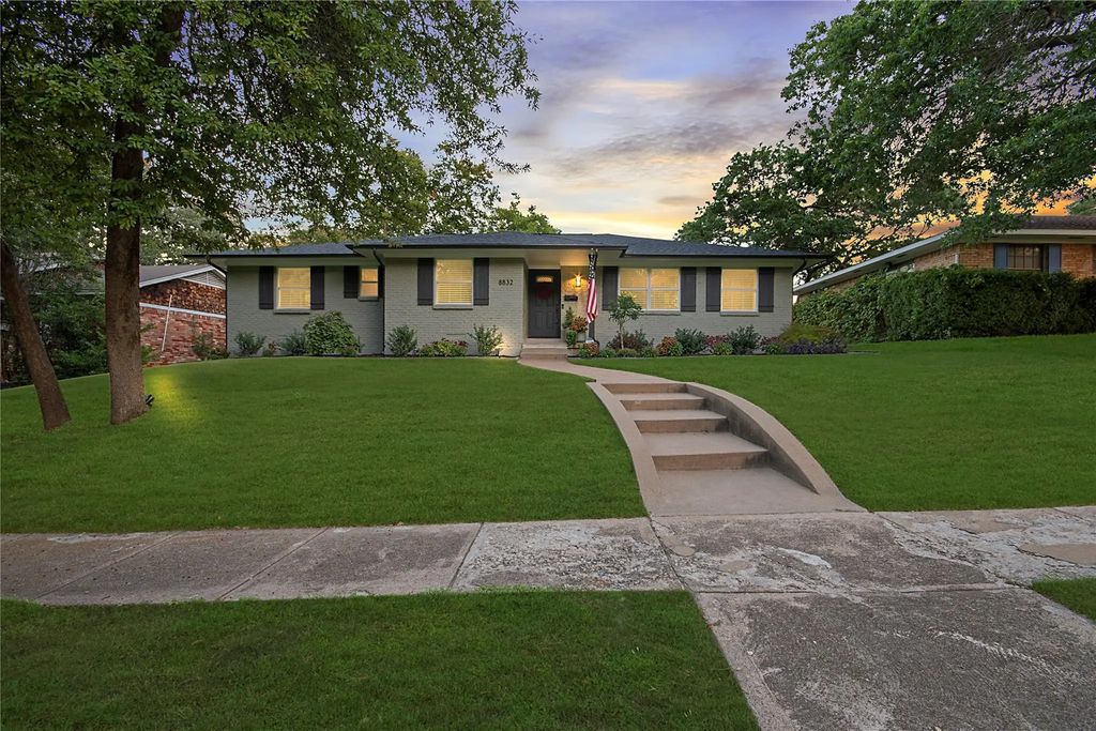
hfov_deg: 100.4
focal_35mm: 15
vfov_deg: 77.3
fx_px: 457
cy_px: 366
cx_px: 548
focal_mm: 10
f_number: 11
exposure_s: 1/4
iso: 100
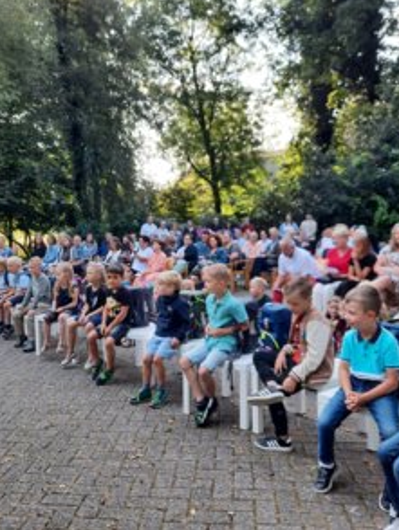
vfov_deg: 53.9
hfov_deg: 41.8
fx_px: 522
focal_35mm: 34
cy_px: 263
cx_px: 173
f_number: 2
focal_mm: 4.6
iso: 50
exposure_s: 1/100
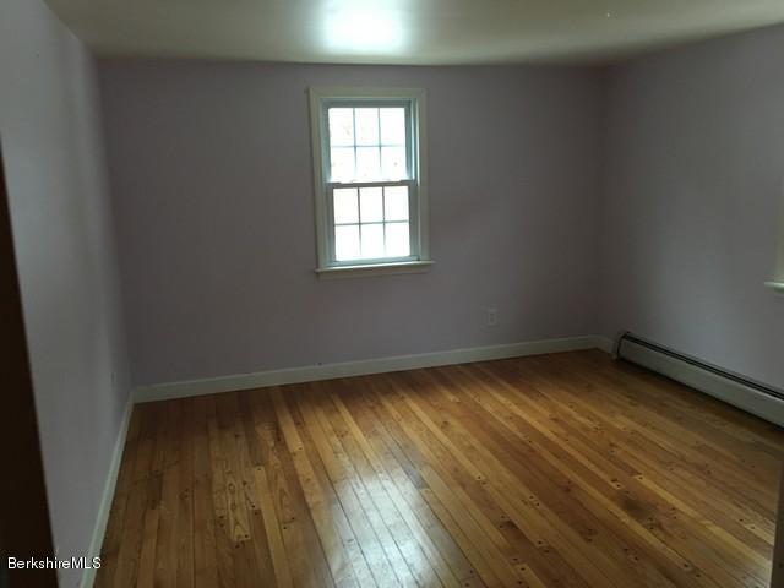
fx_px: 657
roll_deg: +0.8
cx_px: 392
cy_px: 294
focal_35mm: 29
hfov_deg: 61.7
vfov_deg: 48.2
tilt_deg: -11.5
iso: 200
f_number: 2.2
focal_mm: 4.15
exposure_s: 1/17
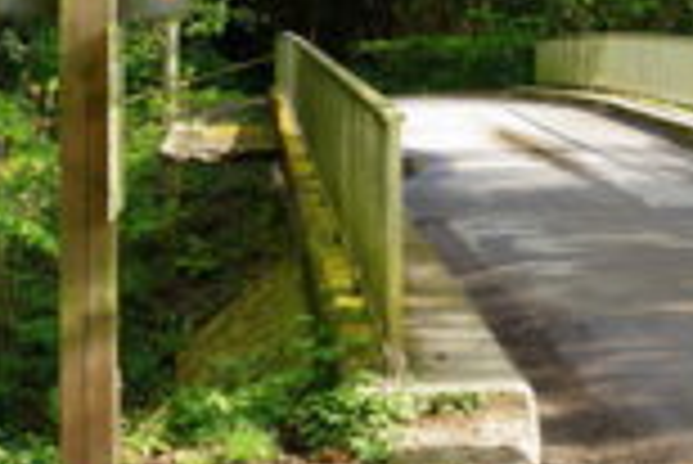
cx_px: 716
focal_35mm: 91
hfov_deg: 21.5
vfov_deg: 15.0
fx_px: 1753
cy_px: 88
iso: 200
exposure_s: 1/60
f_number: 8
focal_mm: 35
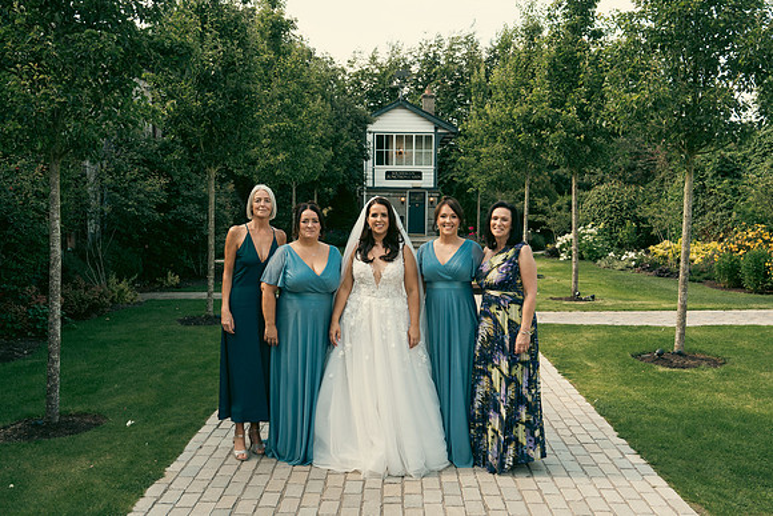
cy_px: 258
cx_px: 386
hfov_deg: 51.9
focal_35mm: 37
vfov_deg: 36.0
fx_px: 795
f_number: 5.6
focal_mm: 37
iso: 500
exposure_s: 1/400
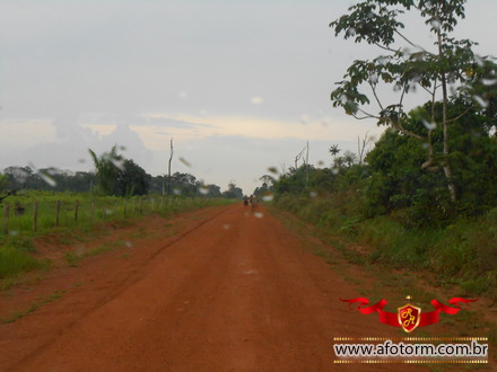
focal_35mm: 63
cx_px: 248
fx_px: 905
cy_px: 186
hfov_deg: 30.7
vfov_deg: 23.3
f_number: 5.6
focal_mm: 11.3
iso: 250
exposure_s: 1/250
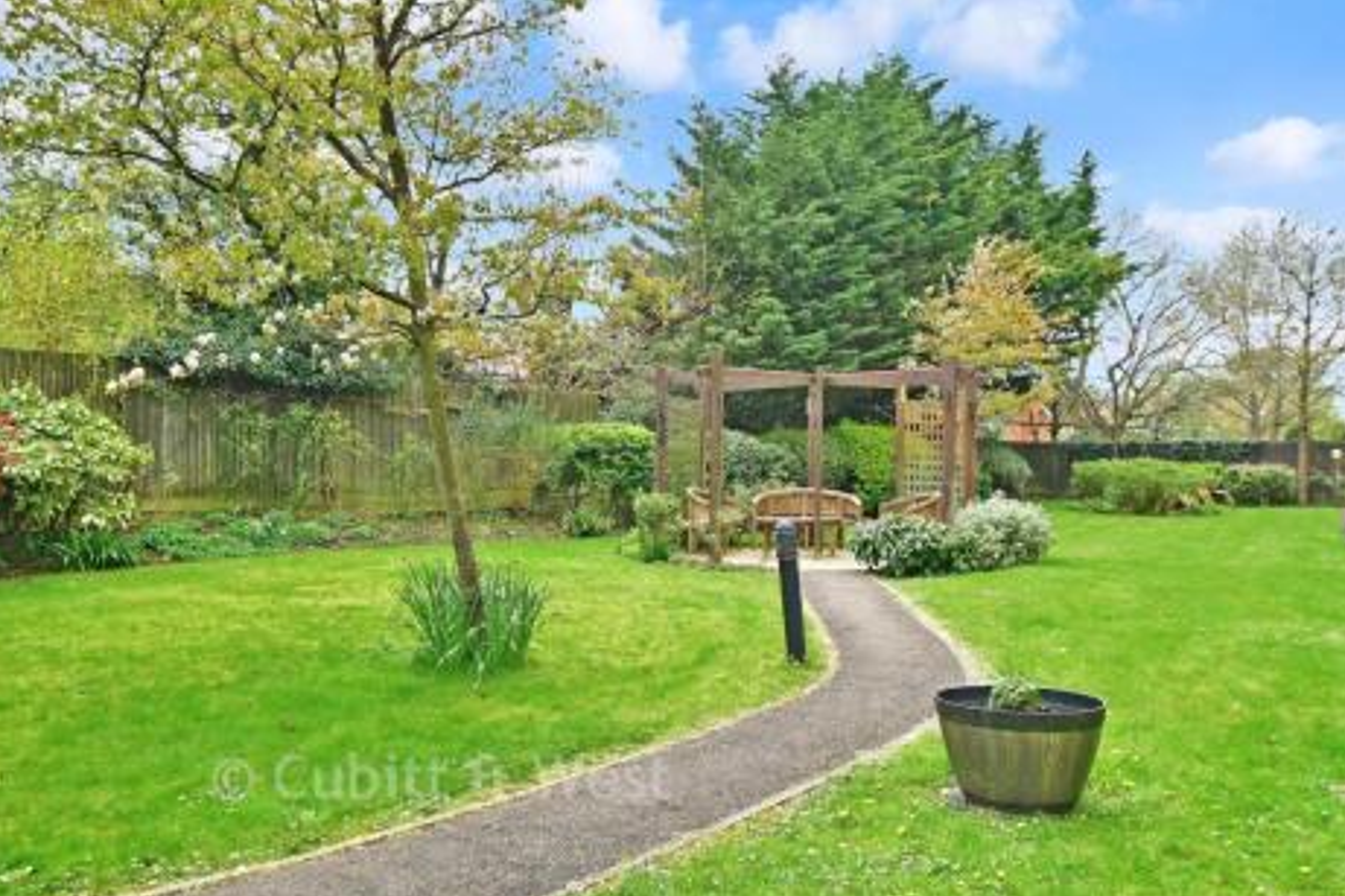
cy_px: 460
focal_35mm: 31
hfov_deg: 60.3
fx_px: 1158
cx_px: 662
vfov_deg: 42.3
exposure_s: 1/60
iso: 250
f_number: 7.1
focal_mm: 20
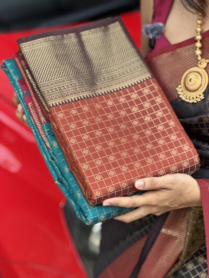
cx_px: 104
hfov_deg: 14.8
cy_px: 139
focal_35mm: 100
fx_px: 805
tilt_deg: -25.9
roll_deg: -2.4
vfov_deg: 19.6
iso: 100
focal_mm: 16.89
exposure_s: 1/121
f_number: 2.8
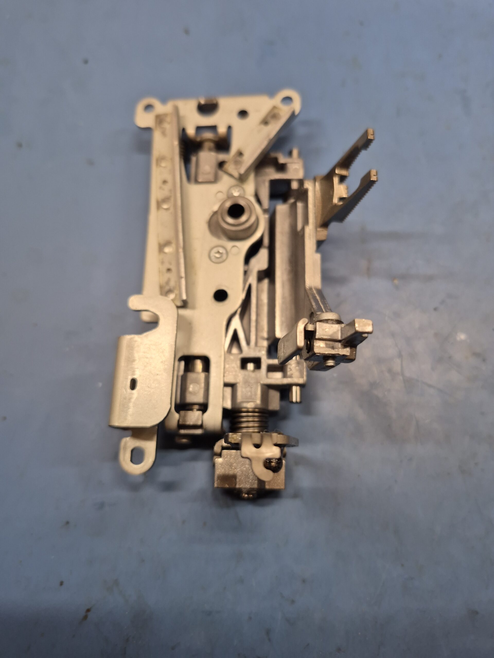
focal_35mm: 23
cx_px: 247
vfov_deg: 73.9
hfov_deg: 58.9
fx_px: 438
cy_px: 329
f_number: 1.8
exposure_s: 1/120
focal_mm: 5.4
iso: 160
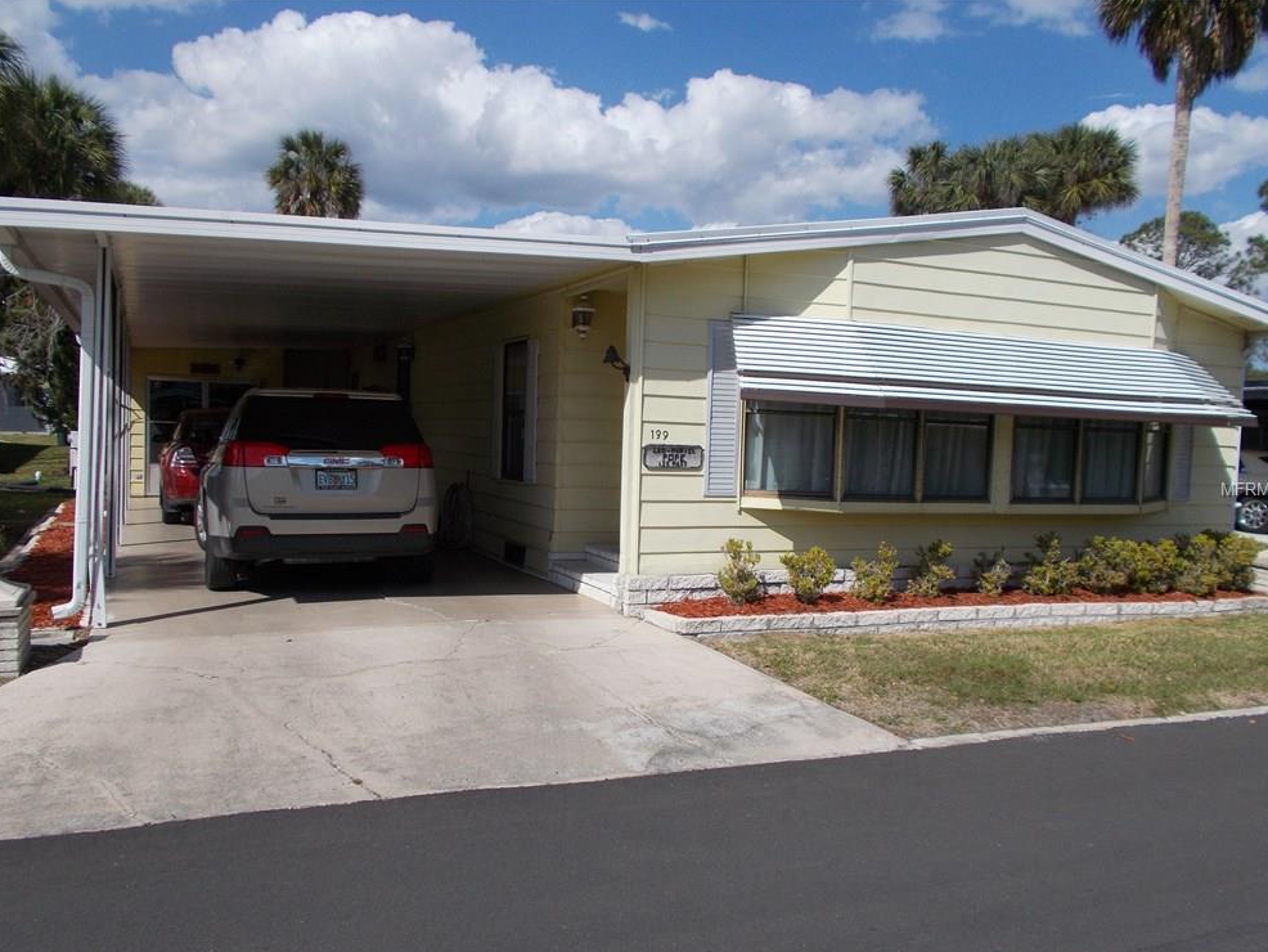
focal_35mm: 27
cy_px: 490
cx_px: 640
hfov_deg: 65.3
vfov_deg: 51.4
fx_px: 989
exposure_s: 1/320
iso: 80
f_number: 8
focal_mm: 4.6
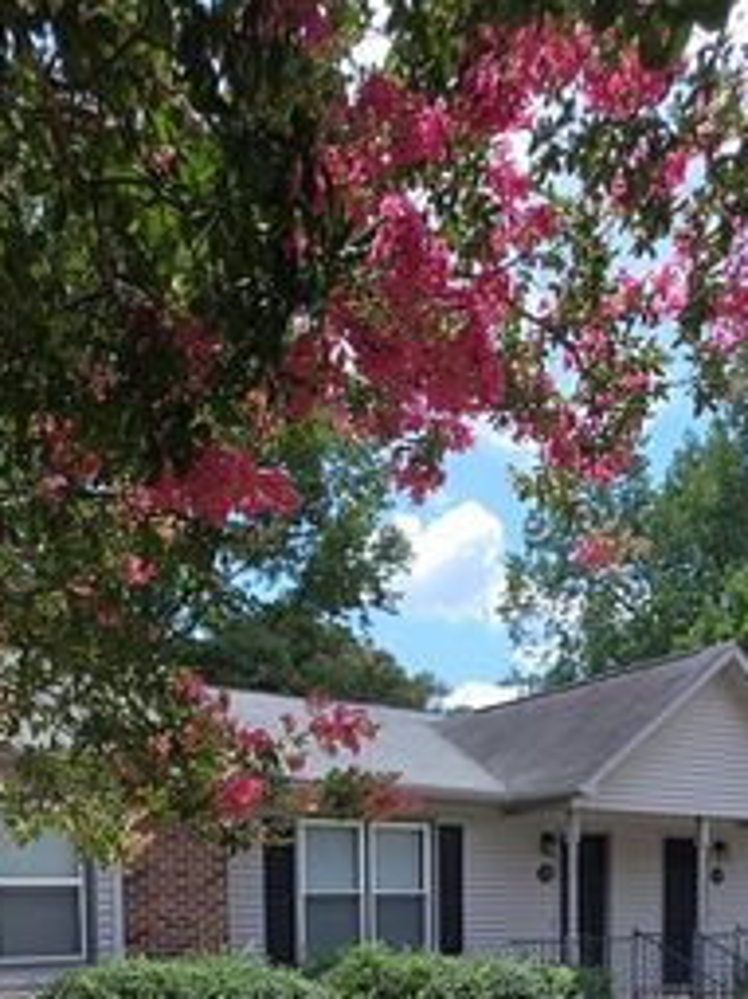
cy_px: 1021
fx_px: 980
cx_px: 200
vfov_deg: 44.9
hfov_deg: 40.7
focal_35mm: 34
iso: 20
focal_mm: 2.2
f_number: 1.9
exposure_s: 1/705
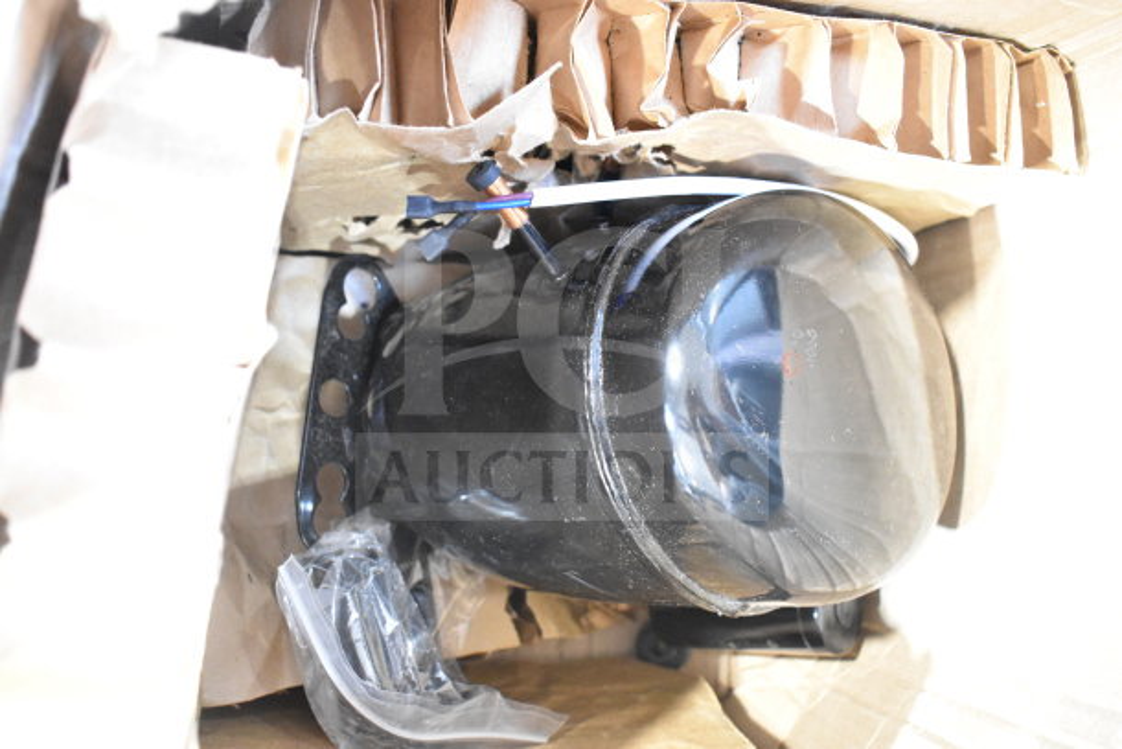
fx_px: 1075
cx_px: 561
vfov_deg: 38.4
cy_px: 374
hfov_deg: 55.1
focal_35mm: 34
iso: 7200
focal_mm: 23
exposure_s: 1/40
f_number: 3.8
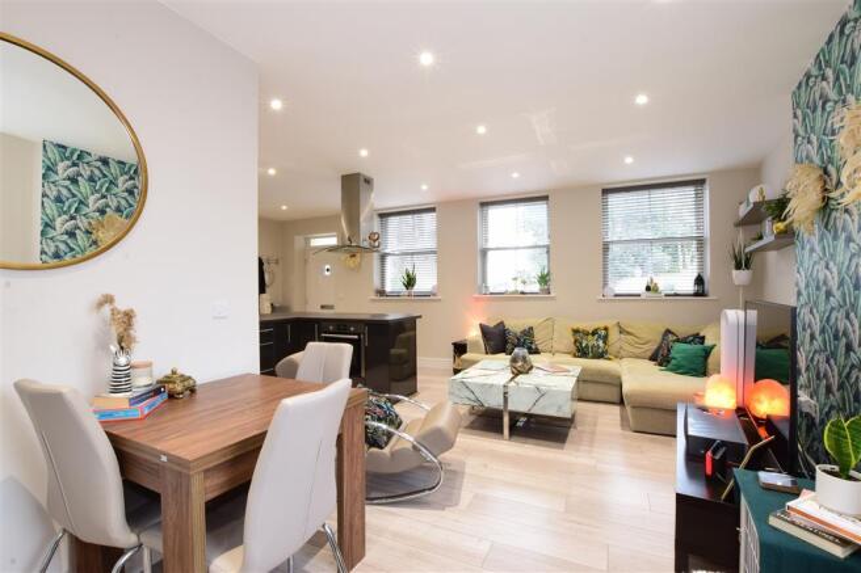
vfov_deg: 77.3
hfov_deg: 100.4
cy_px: 286
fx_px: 359
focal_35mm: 15
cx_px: 430
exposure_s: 1.3
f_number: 14
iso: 400
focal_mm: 10
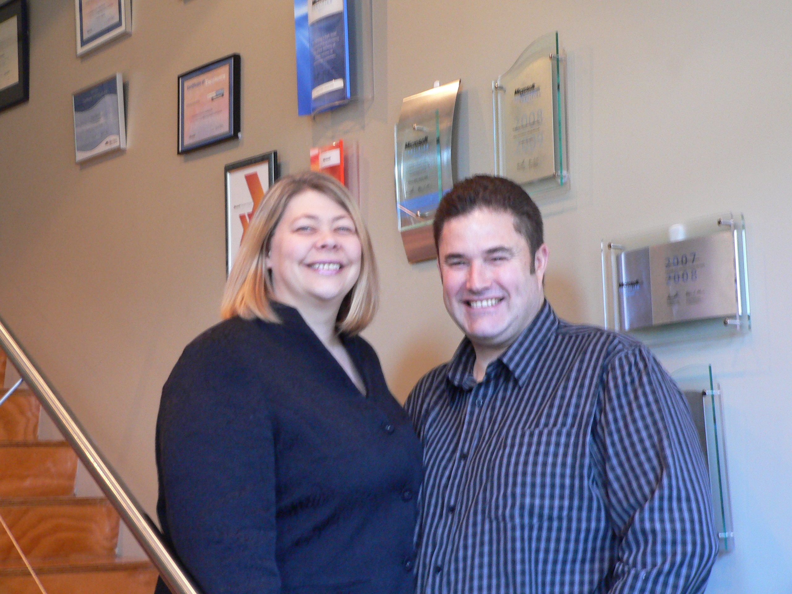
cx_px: 396
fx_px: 1510
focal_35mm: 66
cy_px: 297
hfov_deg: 29.4
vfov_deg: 22.3
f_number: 2.8
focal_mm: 10.9
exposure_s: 1/6
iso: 200
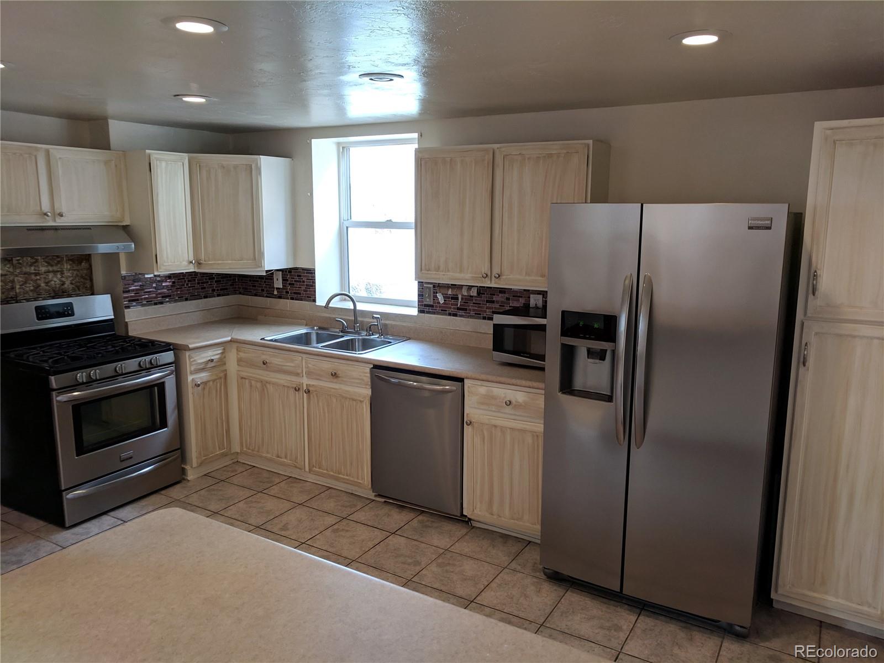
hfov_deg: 67.3
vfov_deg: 53.1
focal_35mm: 26
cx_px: 442
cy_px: 332
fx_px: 664
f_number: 2
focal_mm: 4.67
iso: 163
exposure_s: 1/190
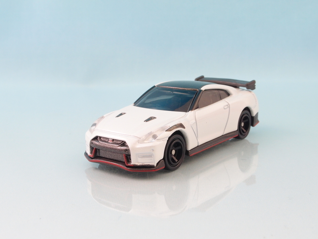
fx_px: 459
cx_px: 159
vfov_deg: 29.1
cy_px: 120
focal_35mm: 50
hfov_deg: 38.2
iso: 100
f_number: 8
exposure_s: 1
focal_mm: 10.83
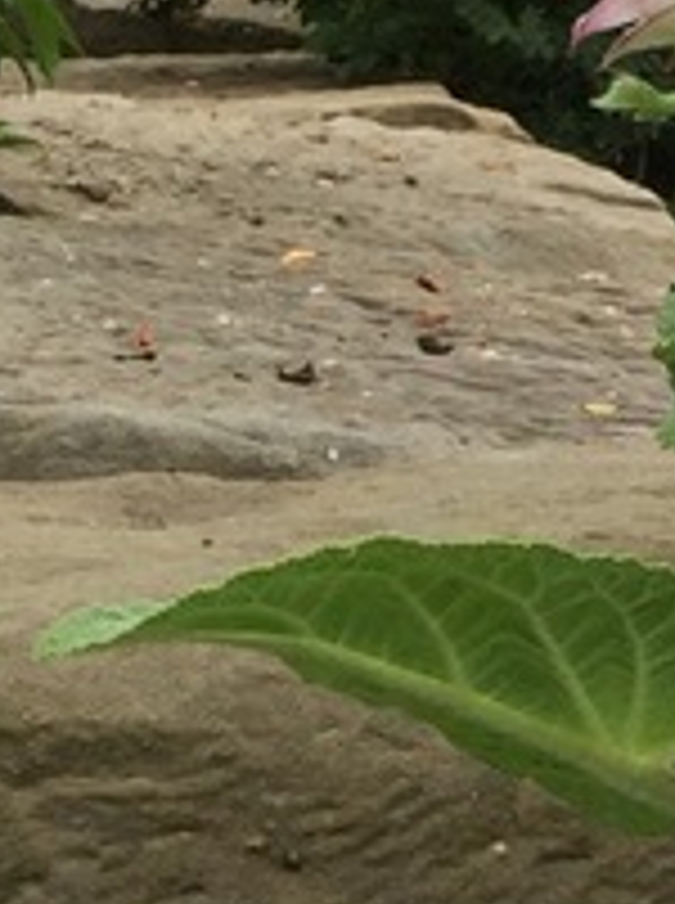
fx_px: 4825
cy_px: 823
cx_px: 558
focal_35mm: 185
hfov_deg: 8.0
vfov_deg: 10.6
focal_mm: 4.15
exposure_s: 1/791
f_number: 2.2
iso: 32
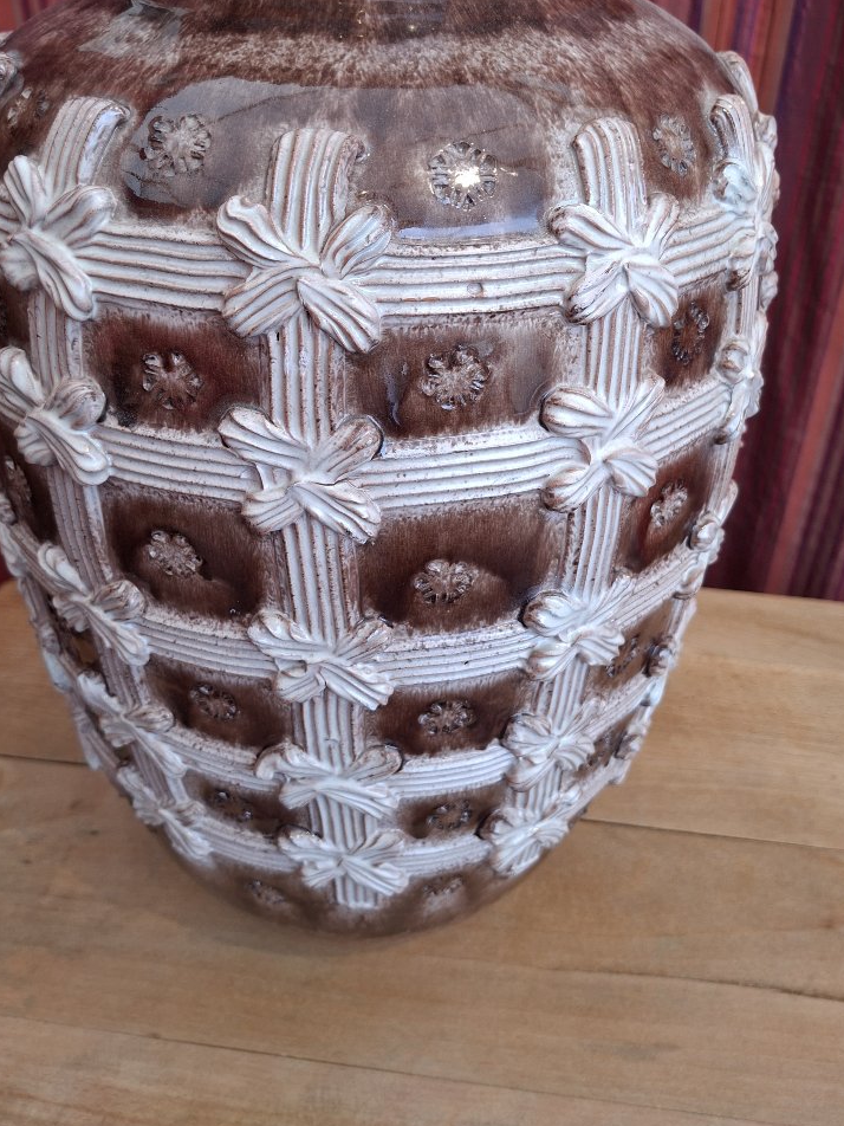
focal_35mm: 29
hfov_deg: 48.2
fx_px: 943
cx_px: 426
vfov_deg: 61.2
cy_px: 459
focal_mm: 5.54
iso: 50
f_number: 1.8
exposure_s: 1/100
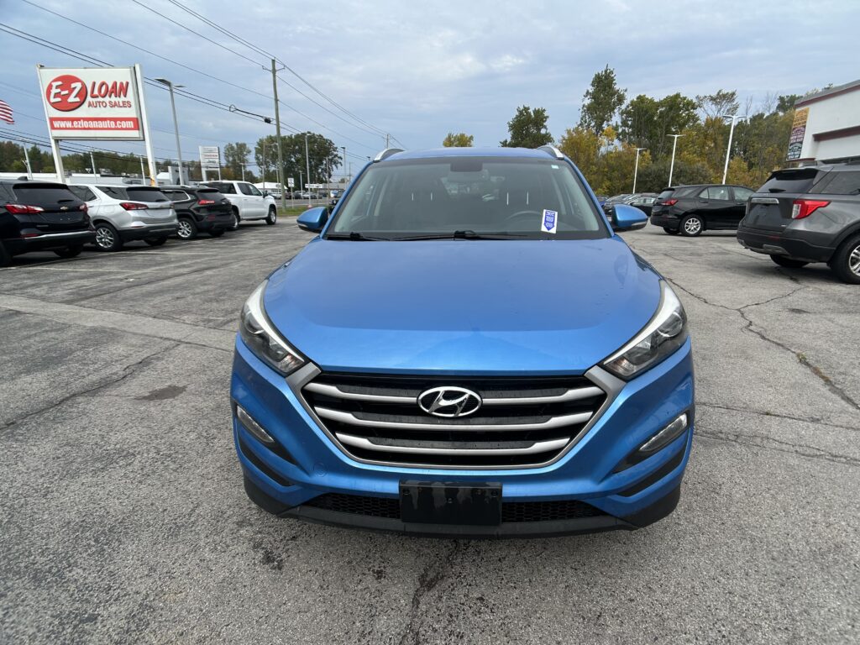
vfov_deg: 53.1
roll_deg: +0.1
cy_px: 322
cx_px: 430
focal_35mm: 26
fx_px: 646
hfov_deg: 67.3
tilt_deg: -15.5
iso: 50
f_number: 1.5
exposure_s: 1/3257
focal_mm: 5.7
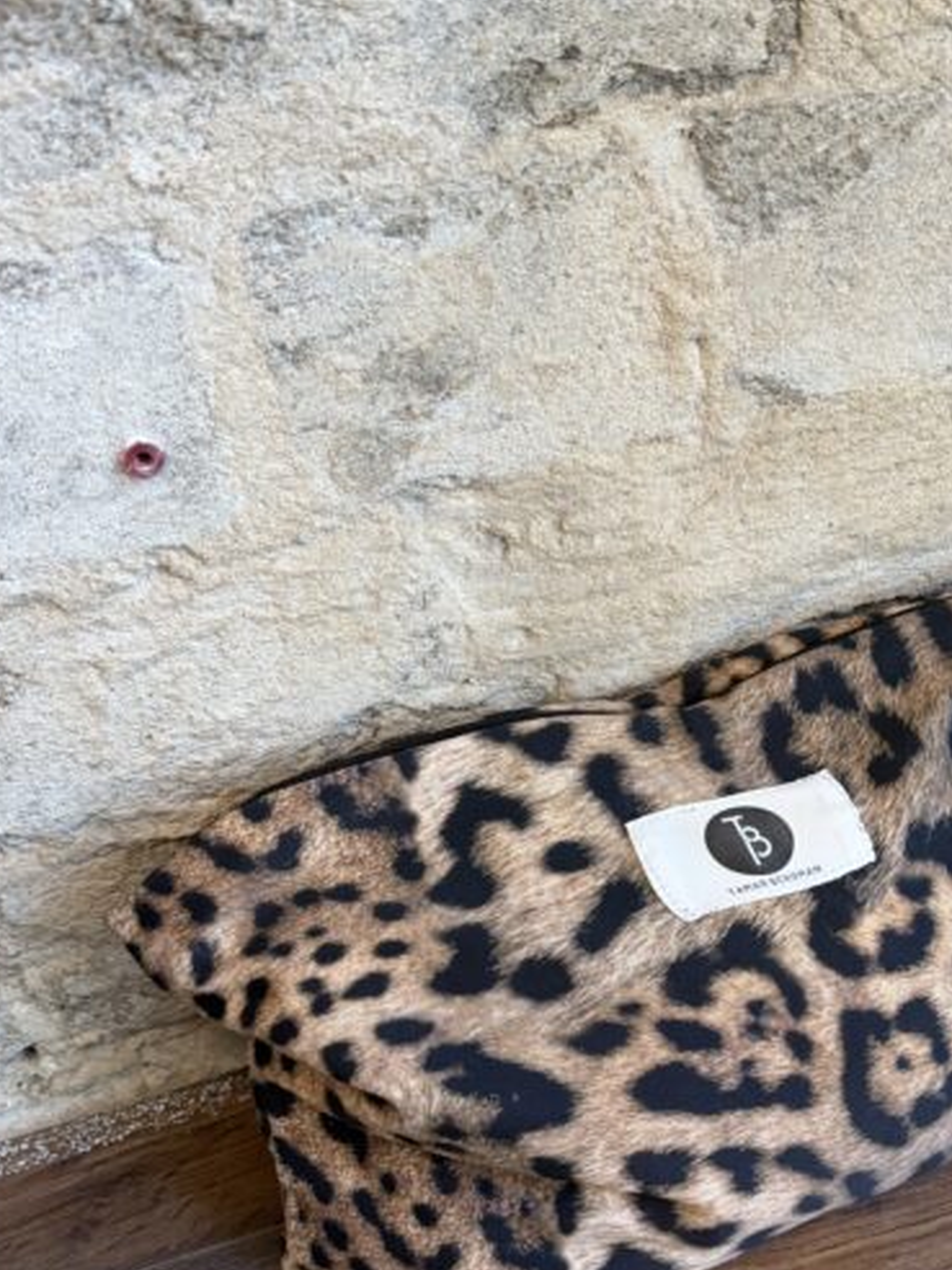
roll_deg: +3.4
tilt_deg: -41.8
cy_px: 700
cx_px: 699
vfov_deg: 47.8
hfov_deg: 36.1
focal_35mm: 39
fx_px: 1430
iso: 160
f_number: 1.78
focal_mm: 6.76
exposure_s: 1/121
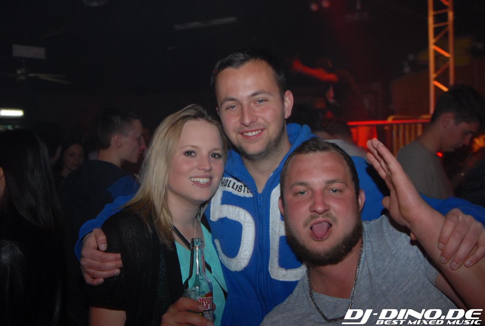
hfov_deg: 53.0
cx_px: 242
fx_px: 486
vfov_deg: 37.0
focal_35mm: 36
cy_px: 163
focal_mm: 24
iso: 400
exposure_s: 1/6
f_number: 5.6
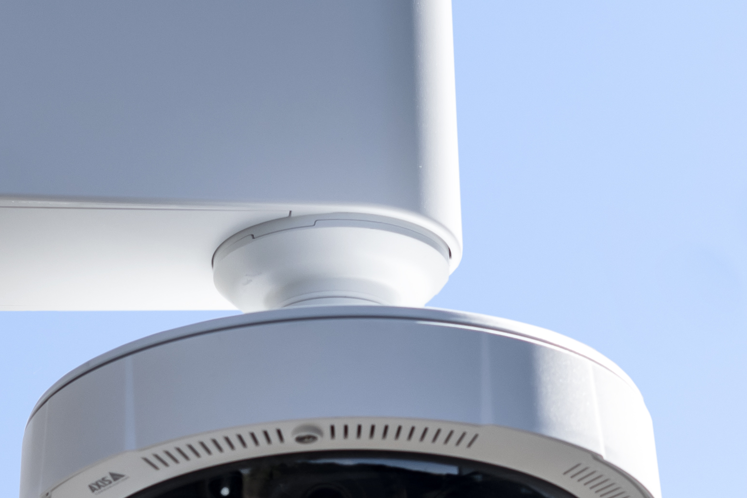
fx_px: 6329
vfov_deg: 4.5
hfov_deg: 6.7
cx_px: 711
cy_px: 655
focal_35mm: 305
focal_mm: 50
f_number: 4
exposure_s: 1/640
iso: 50
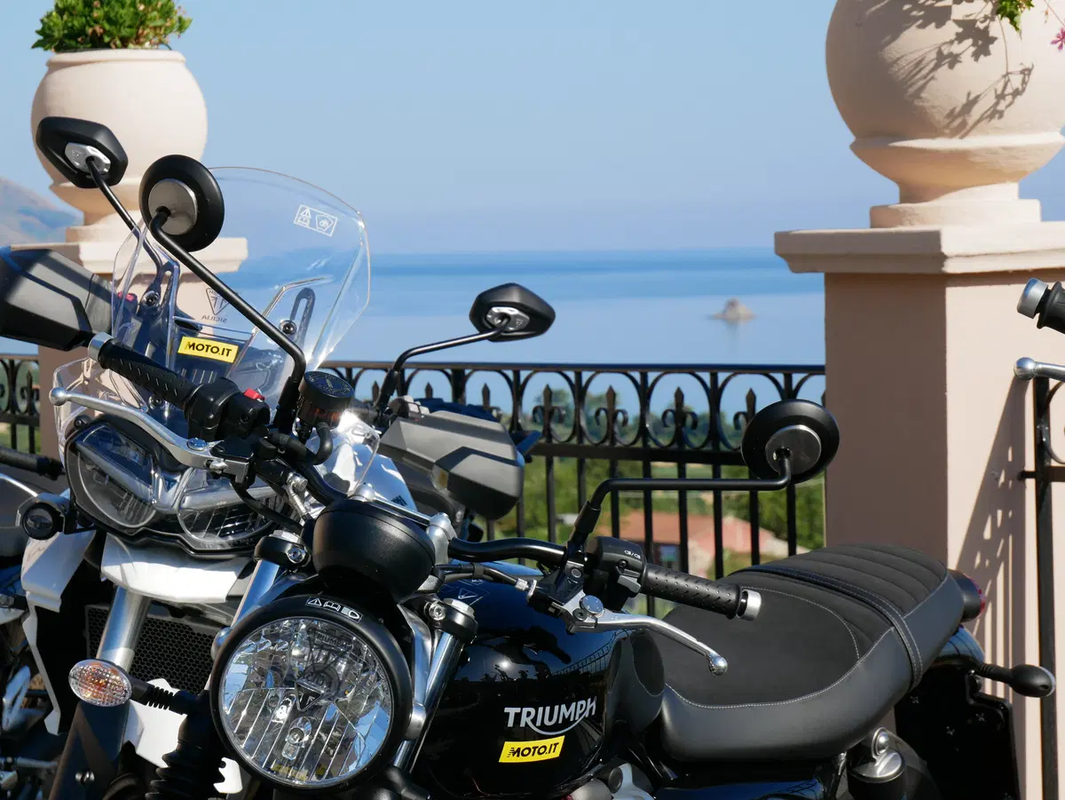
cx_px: 532
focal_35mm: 104
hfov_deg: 18.9
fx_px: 3201
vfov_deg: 14.2
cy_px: 400
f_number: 8
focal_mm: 52
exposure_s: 1/500
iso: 200
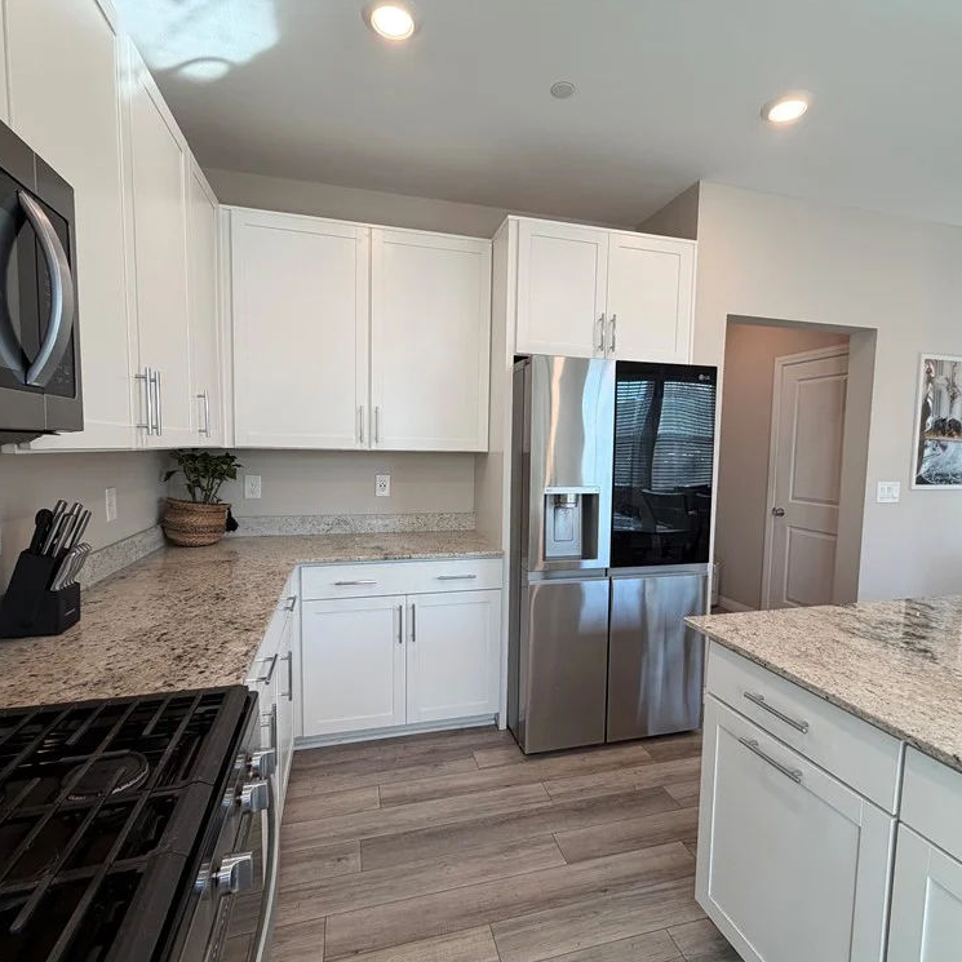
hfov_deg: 83.9
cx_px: 498
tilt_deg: -4.1
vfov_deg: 84.0
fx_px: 535
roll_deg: -0.8
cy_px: 487
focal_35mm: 17
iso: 100
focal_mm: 2.22
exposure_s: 1/120
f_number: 2.2
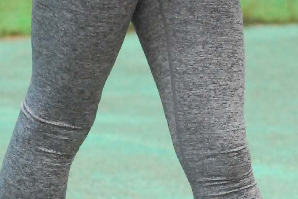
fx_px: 6931
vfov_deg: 1.6
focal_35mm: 837
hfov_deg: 2.5
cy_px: -107
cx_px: 267
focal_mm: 125
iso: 1000
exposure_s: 1/640
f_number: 4.5
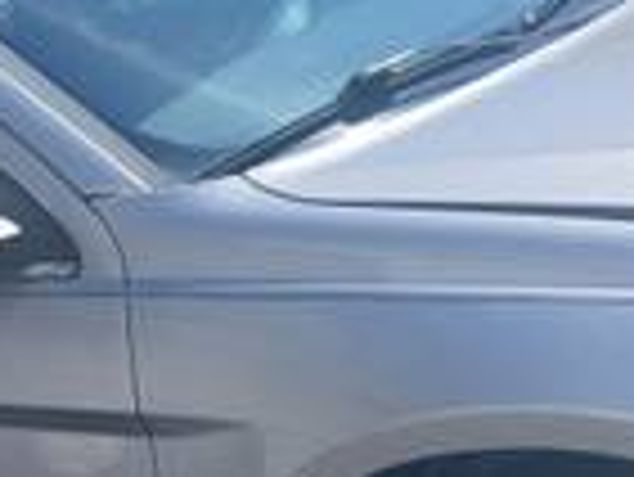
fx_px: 2163
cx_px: 265
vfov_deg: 12.2
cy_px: 612
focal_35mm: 118
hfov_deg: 16.7
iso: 20
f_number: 1.8
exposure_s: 1/455
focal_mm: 3.98
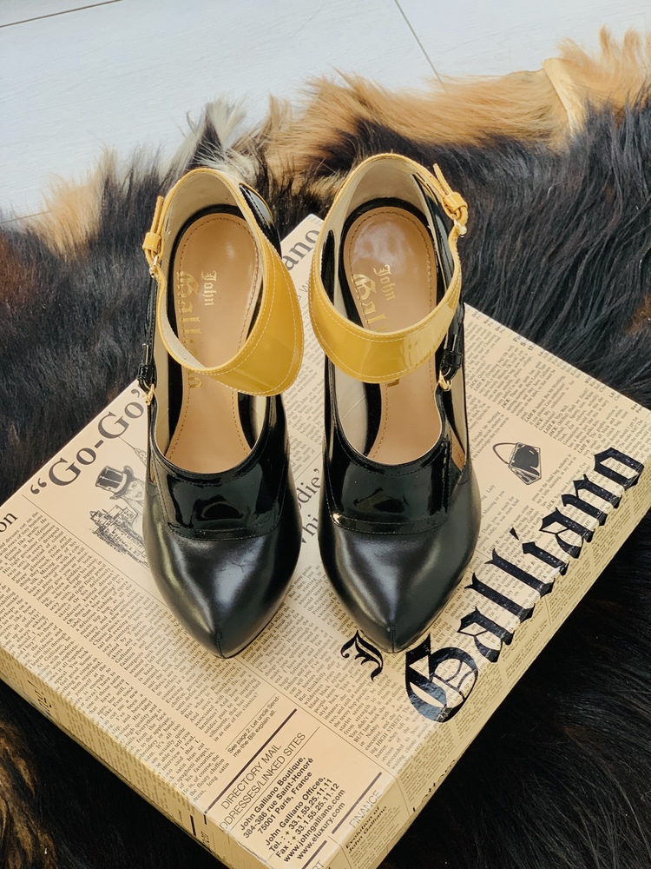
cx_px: 326
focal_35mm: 52
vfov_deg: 36.8
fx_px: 1304
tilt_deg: -53.0
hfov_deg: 28.0
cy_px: 434
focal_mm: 6
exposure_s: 1/122
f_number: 2.4
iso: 64
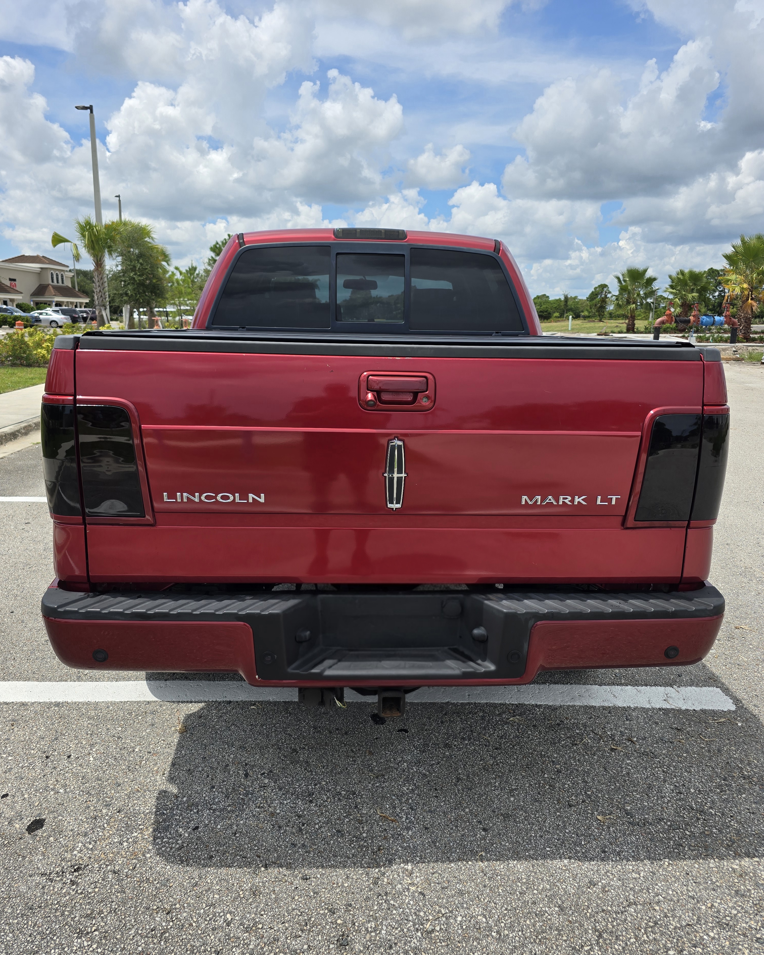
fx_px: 678
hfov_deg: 58.8
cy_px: 482
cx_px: 382
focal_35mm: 24
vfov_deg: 70.3
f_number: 1.7
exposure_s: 1/1000
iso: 12
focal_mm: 6.3
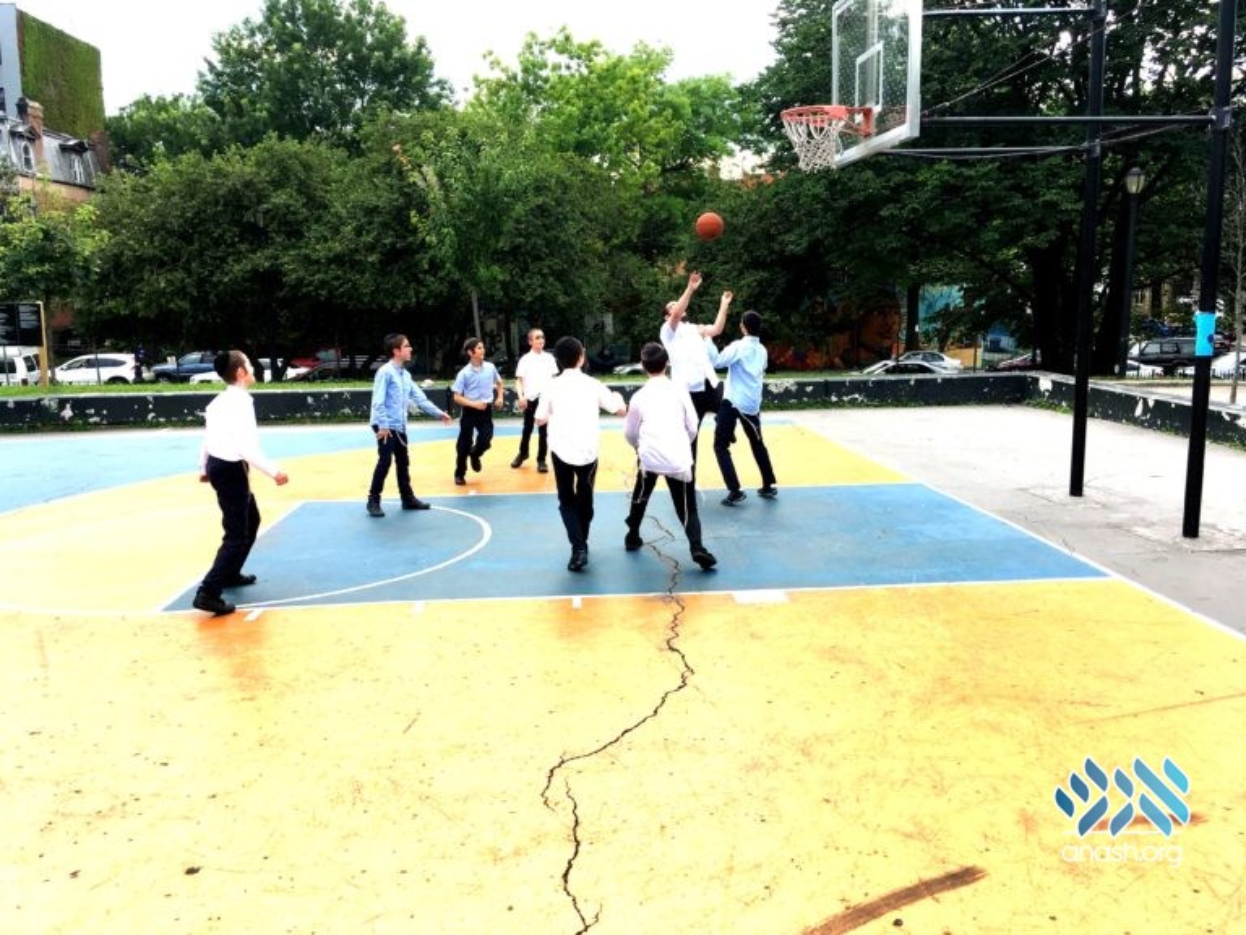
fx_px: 1044
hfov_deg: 61.7
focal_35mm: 29
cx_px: 623
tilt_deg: -6.0
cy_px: 468
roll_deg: +1.4
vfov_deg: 48.2
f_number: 2.2
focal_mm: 4.15
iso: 25
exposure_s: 1/409
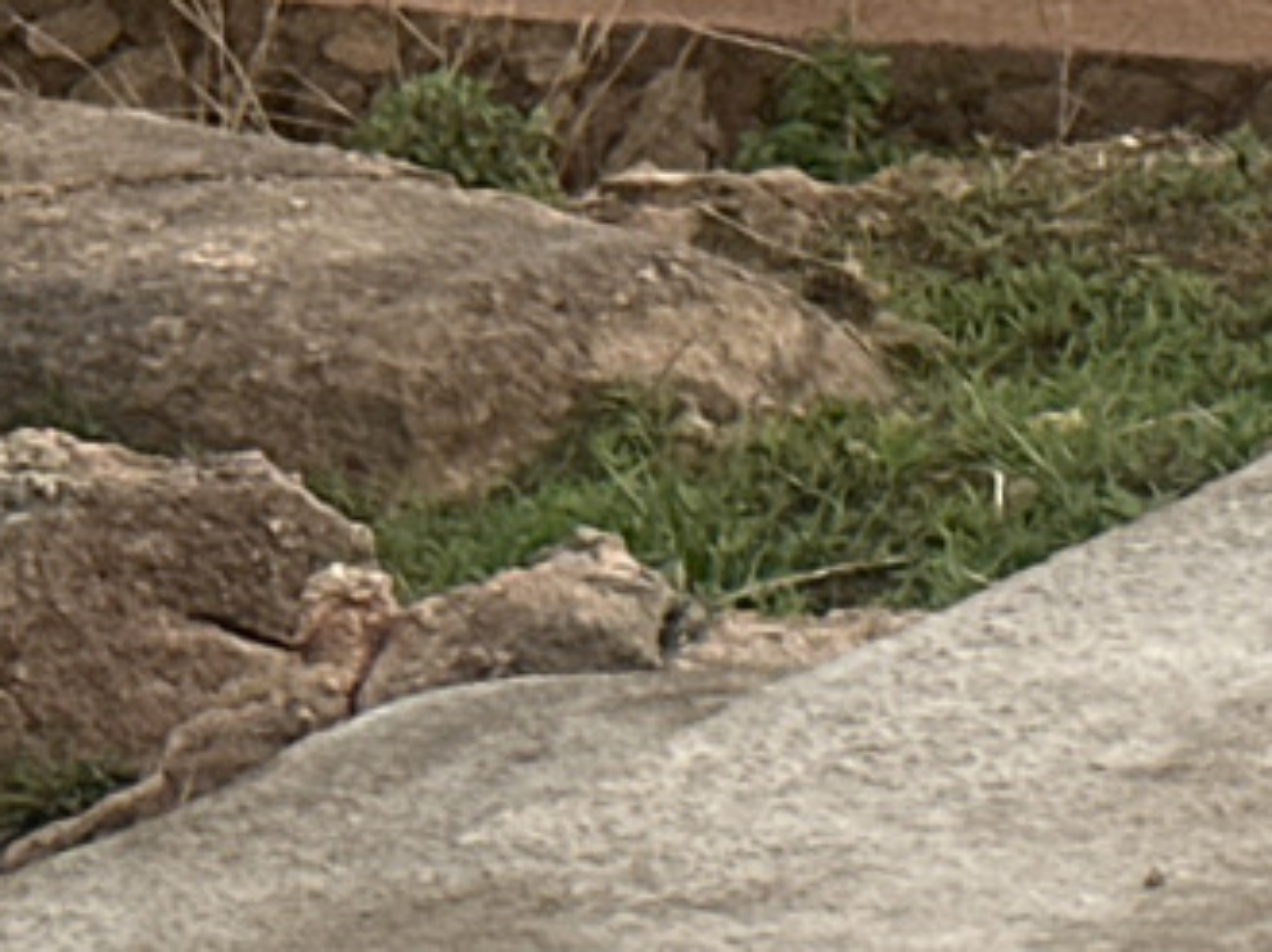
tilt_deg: -6.0
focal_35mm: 291
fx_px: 10685
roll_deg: +1.3
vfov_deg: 5.0
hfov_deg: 6.6
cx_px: 2725
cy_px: -1364
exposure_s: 1/50
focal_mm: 6.86
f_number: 1.78
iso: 125
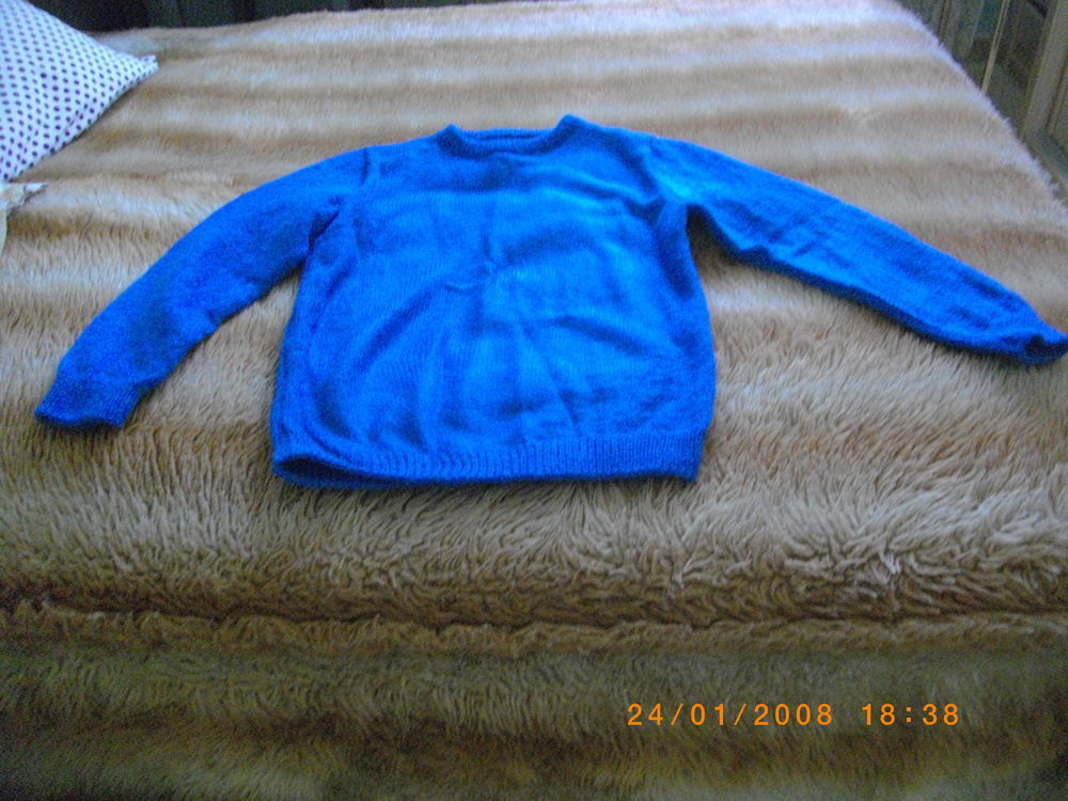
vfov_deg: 44.2
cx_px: 534
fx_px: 987
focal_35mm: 32
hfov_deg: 56.8
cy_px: 400
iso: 800
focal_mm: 5.7
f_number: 2.9
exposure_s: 1/30
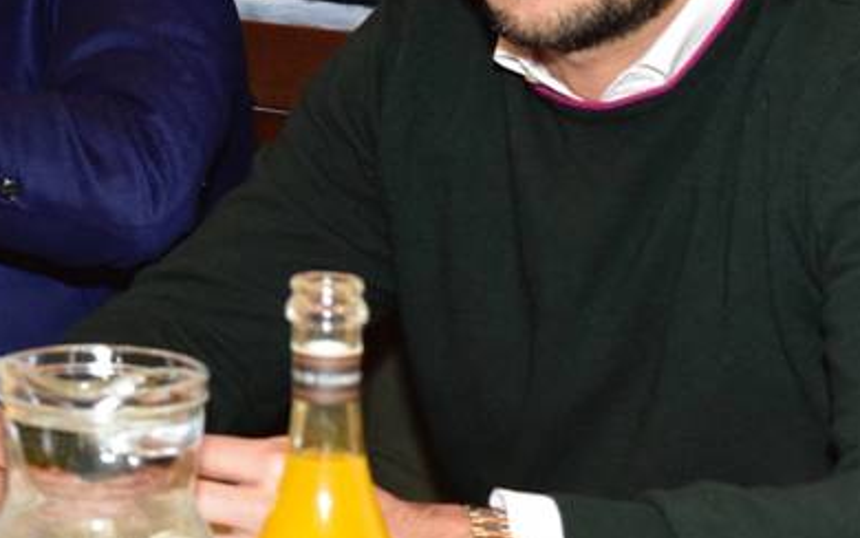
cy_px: -34
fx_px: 3259
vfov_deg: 9.4
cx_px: -218
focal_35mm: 139
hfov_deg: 14.5
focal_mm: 52
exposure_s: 1/80
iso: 3200
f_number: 7.1
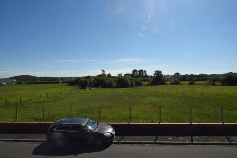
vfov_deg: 67.4
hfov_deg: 90.0
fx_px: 119
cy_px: 79
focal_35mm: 18
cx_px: 118
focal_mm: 12
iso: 100
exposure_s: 1/200
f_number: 13
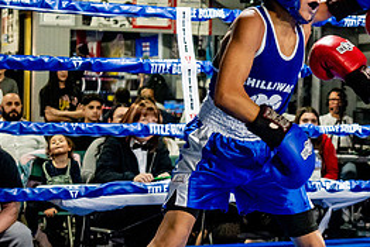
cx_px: 387
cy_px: 102
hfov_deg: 17.3
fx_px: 1183
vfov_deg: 11.9
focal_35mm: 115
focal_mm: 35
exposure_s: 1/800
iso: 5000
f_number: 2.8
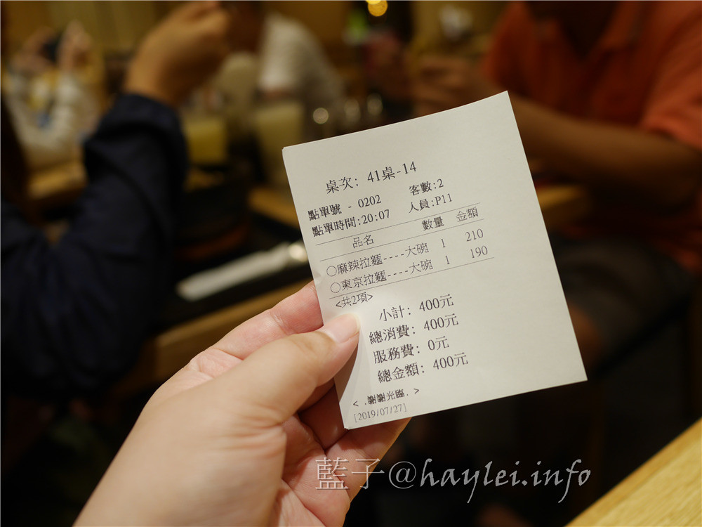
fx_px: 608
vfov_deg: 46.8
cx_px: 351
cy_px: 264
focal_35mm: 30
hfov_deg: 60.0
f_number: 2.2
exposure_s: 1/200
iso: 200
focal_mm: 15
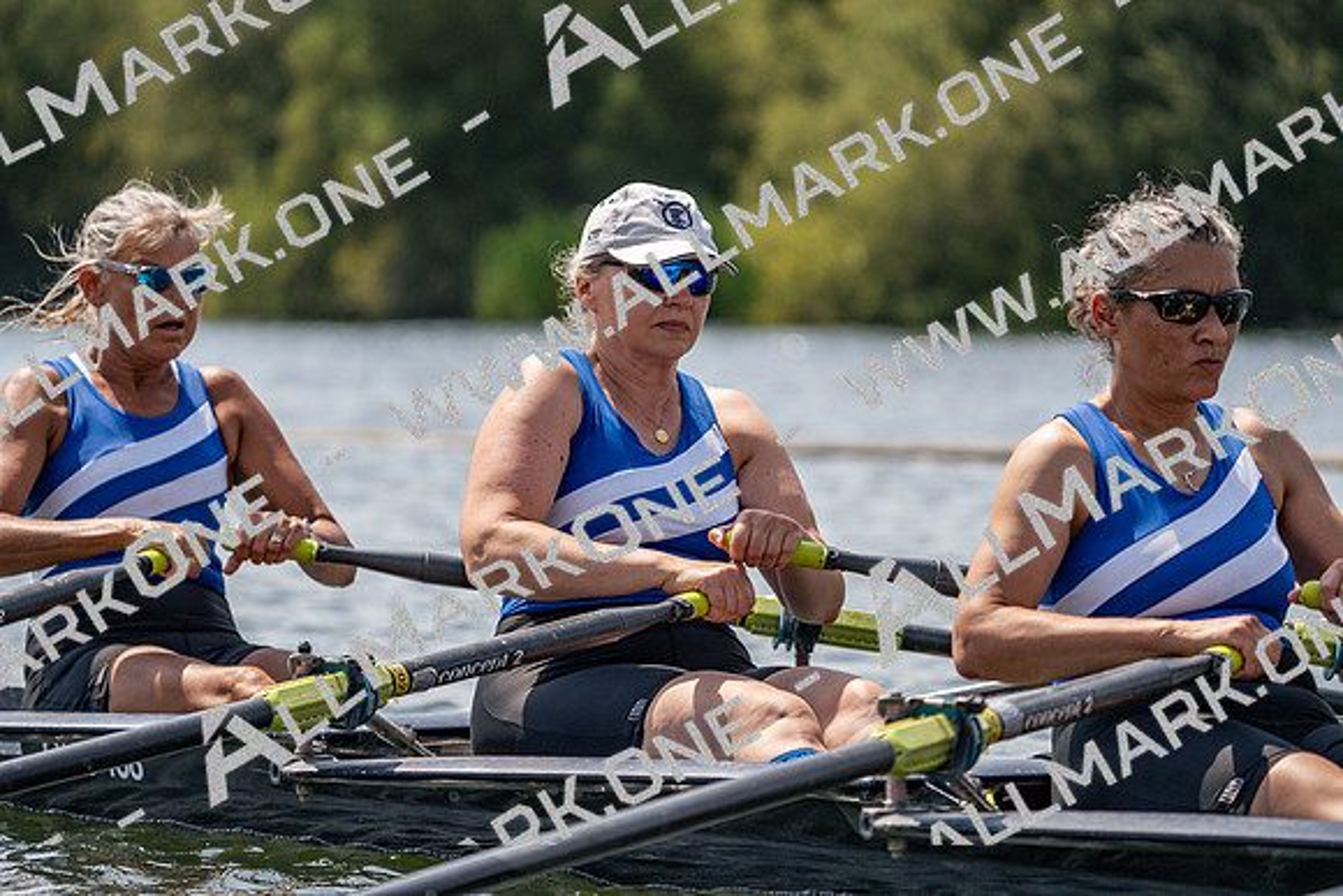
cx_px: 672
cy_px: 448
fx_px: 9403
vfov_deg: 5.5
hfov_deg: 8.2
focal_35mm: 252
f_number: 5.6
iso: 200
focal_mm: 252
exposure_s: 1/1600
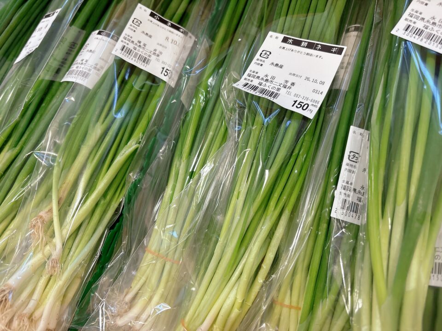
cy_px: 166
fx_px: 332
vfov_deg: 53.1
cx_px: 221
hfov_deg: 67.3
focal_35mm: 26
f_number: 1.6
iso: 125
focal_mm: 5.96
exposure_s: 1/120
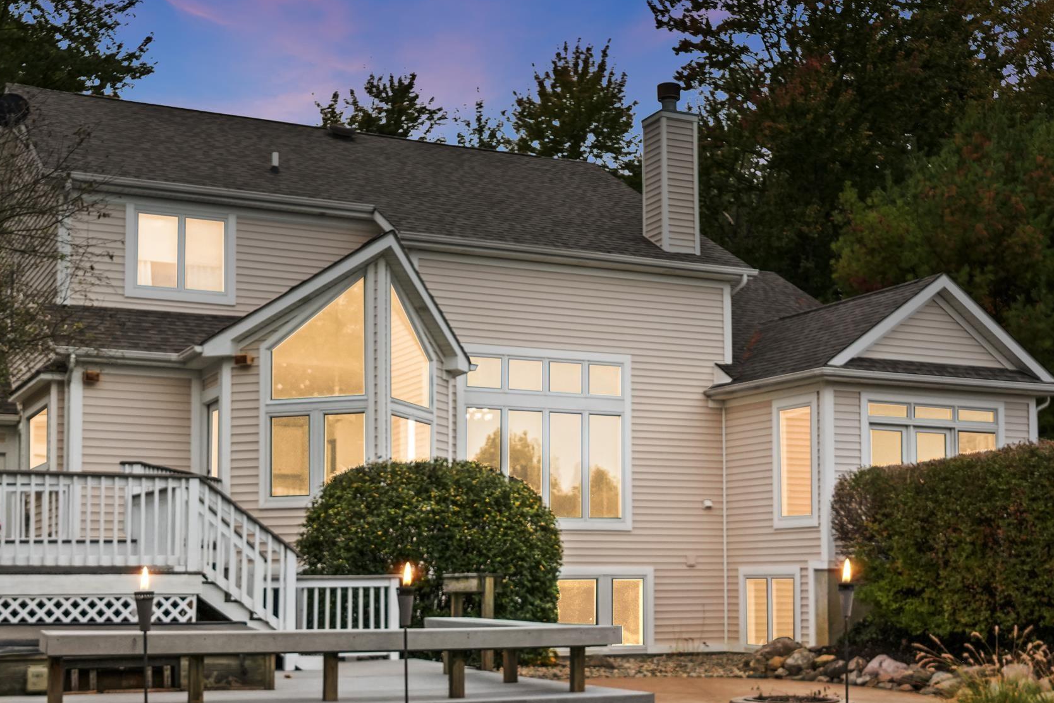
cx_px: 512
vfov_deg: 26.0
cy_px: 468
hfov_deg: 38.4
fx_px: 1515
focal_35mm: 52
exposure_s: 1/4000
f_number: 3.2
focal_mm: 23
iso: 800
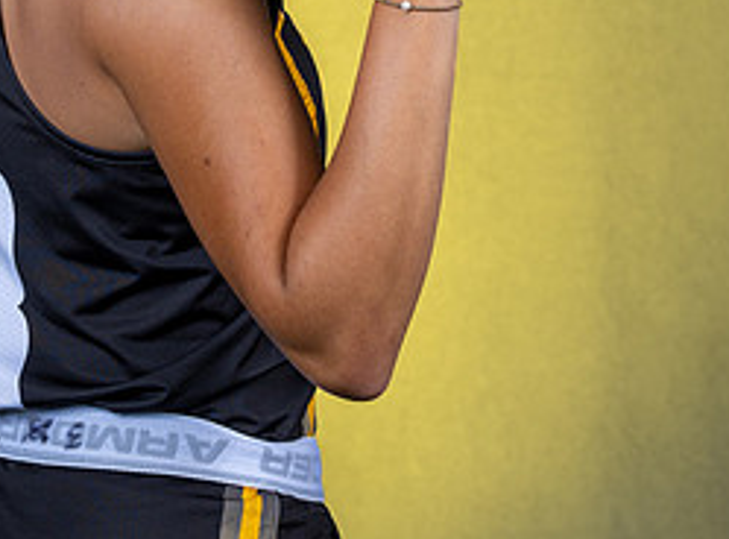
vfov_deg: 7.4
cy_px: -50
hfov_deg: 10.1
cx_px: 226
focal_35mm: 197
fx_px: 4127
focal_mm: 70
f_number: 7.1
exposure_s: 1/160
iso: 100
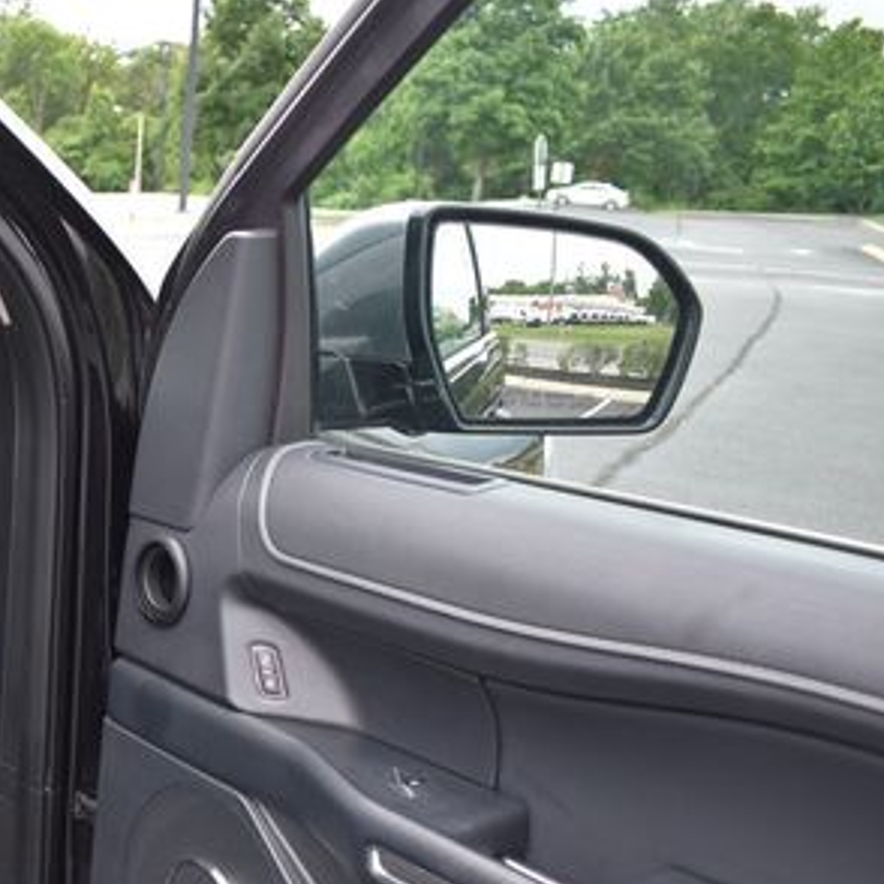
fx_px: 1445
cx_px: -51
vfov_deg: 33.7
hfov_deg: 30.9
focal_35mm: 50
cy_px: 591
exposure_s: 1/250
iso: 400
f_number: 4
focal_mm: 18
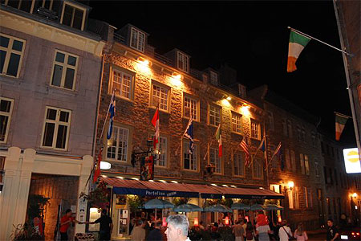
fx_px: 271
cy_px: 120
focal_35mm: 27
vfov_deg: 47.9
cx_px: 180
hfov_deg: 67.4
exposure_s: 1/15
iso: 800
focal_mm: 18
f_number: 4
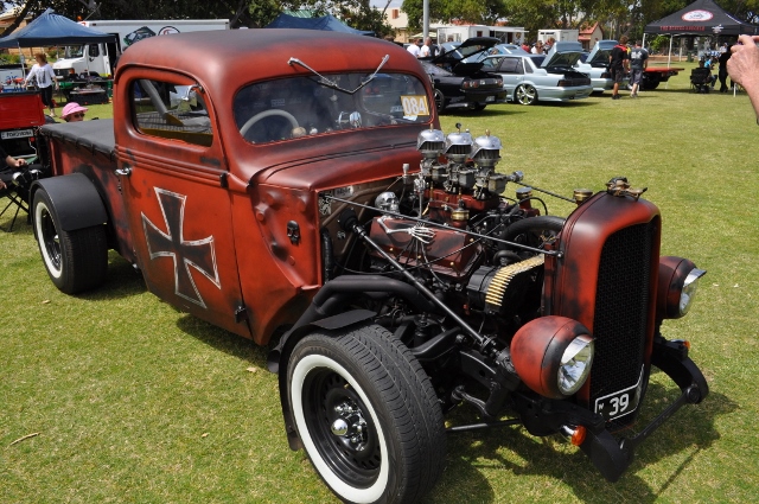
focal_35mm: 30
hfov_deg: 62.0
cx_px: 380
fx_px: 632
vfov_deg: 43.5
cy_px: 252
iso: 500
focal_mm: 20
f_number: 13
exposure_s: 1/640
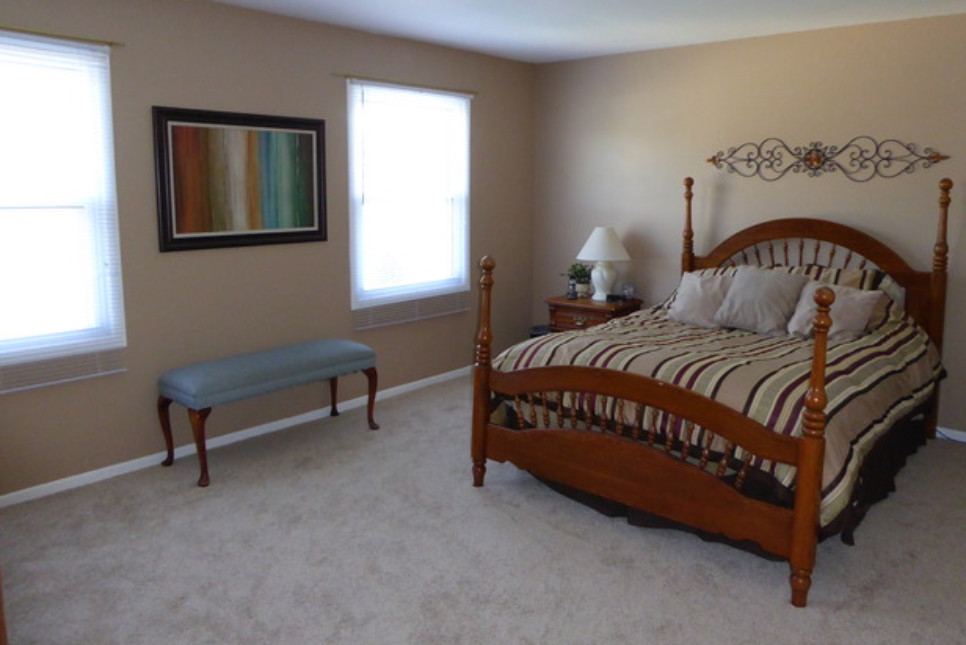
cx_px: 496
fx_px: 725
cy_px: 279
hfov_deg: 67.4
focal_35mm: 27
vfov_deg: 47.8
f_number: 3.3
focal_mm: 4.3
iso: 640
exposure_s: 1/60
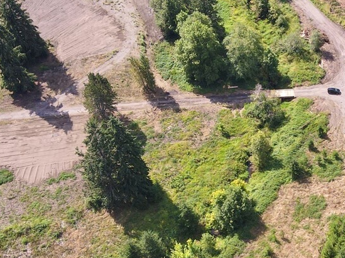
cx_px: 323
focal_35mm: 70
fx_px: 697
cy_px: 161
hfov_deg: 26.7
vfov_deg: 20.9
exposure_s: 1/250
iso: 100
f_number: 2.8
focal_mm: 4.5
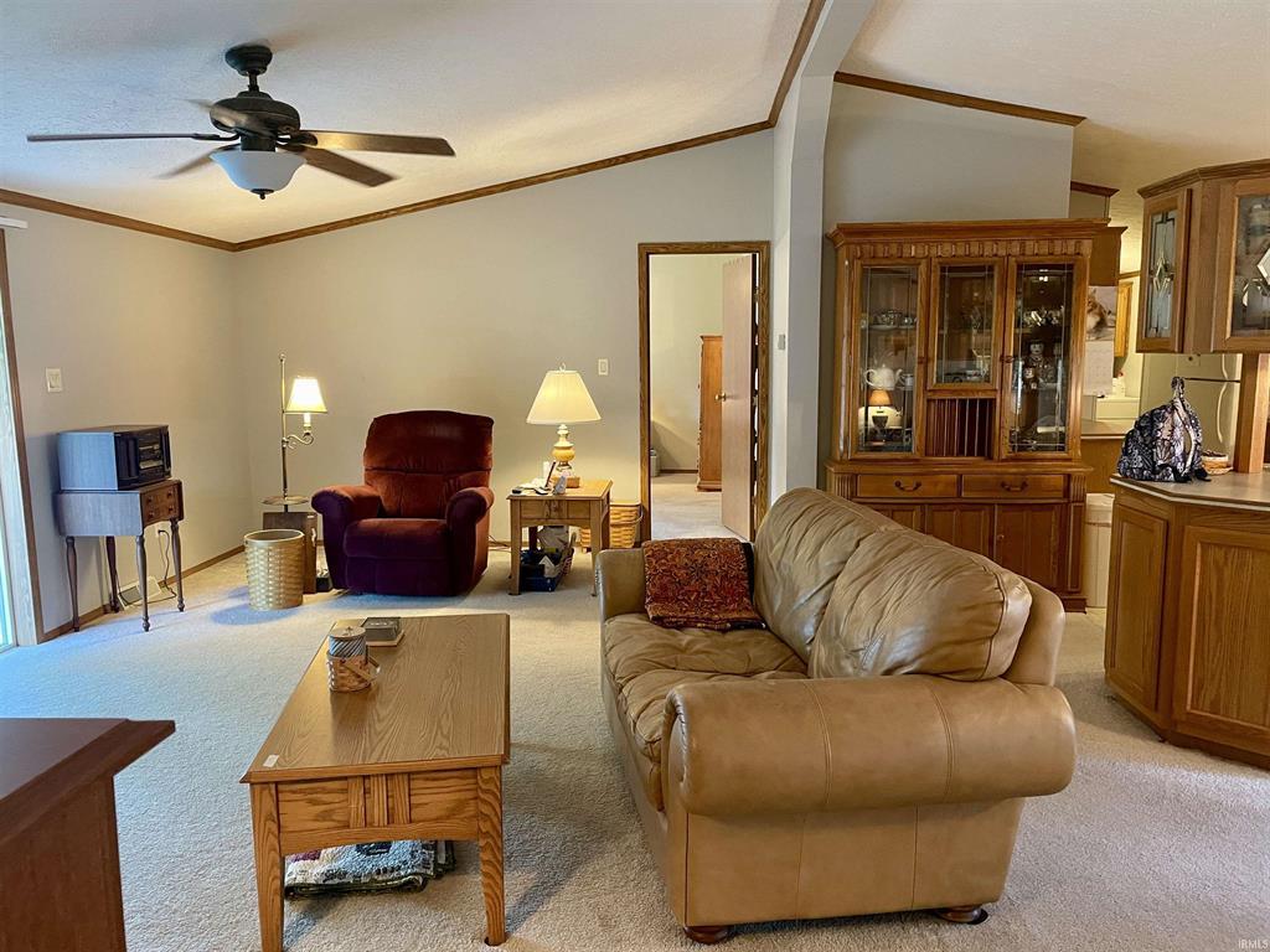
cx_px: 635
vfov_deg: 53.1
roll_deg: +0.9
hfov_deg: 67.3
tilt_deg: -8.0
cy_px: 476
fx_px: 954
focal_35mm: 26
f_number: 1.6
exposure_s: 1/40
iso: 400
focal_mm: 4.2
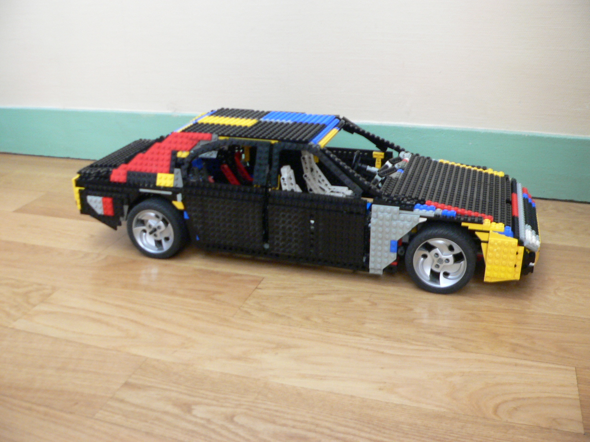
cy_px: 221
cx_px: 295
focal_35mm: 36
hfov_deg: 51.4
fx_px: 614
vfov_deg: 39.7
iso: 200
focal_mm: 6
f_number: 2.8
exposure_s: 1/4
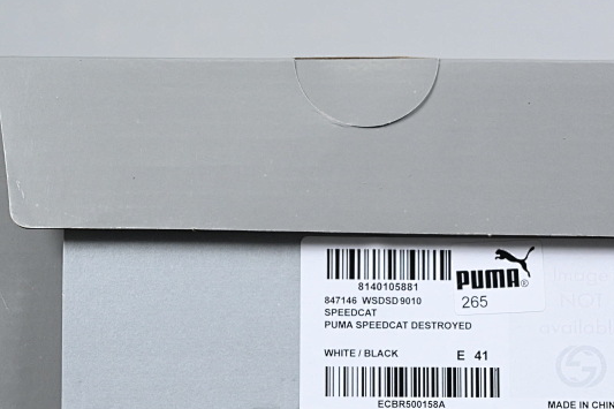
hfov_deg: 18.9
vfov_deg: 12.7
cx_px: 350
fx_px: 1841
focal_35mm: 108
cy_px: 256
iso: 800
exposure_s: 1/125
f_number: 6
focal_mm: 48
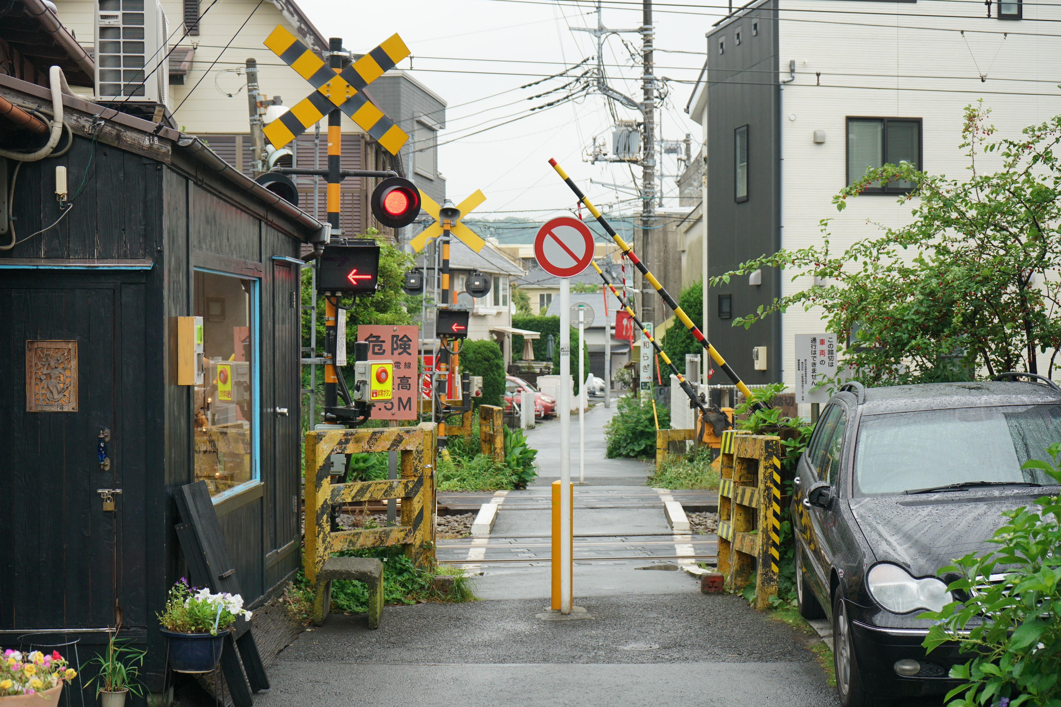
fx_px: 1650
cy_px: 354
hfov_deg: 35.6
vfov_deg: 24.2
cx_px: 530
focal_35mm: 56
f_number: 5
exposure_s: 1/500
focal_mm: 56
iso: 640
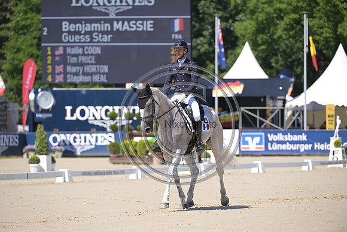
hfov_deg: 7.9
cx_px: 174
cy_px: 116
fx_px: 2507
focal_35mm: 260
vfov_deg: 5.3
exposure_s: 1/1250
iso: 280
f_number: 5
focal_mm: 260
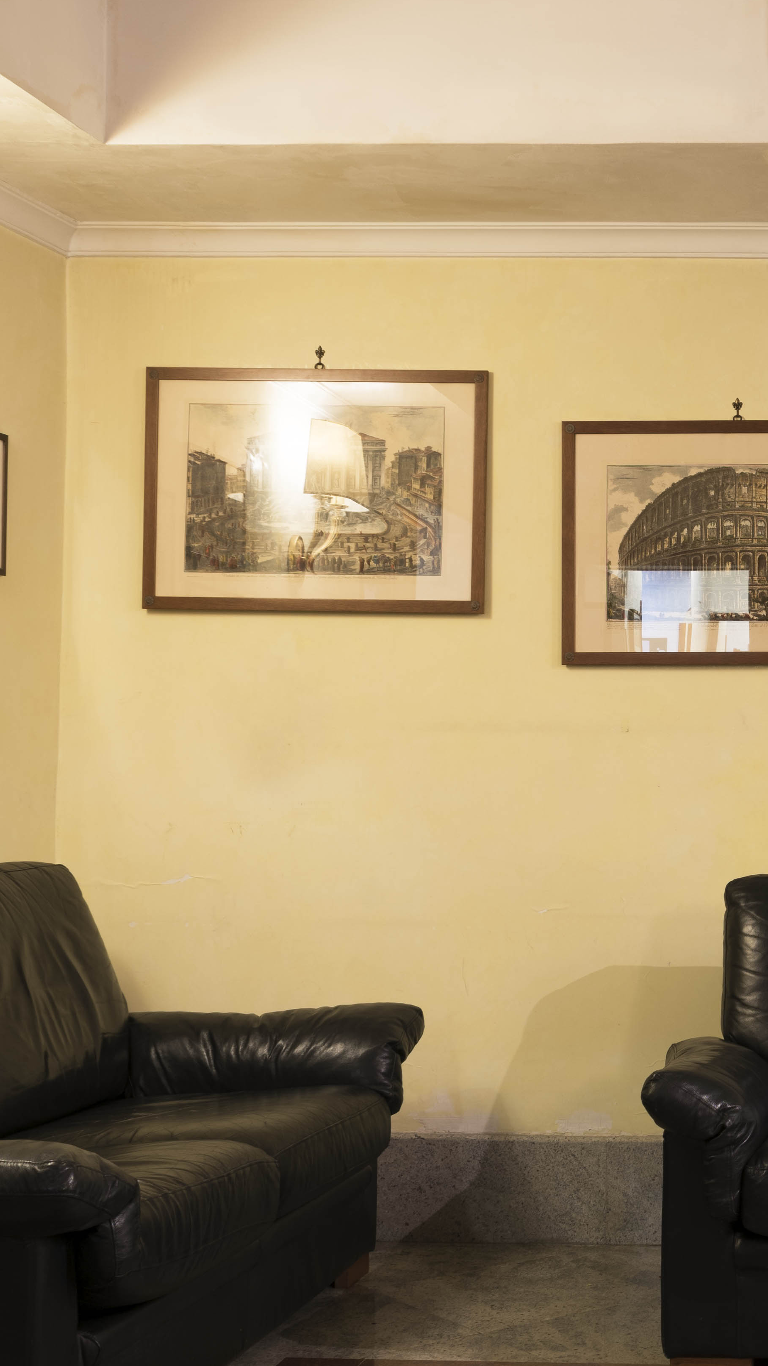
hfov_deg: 19.7
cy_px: 746
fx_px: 2064
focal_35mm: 57
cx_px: 954
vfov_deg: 36.6
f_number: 8
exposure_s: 8
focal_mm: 24
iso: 72
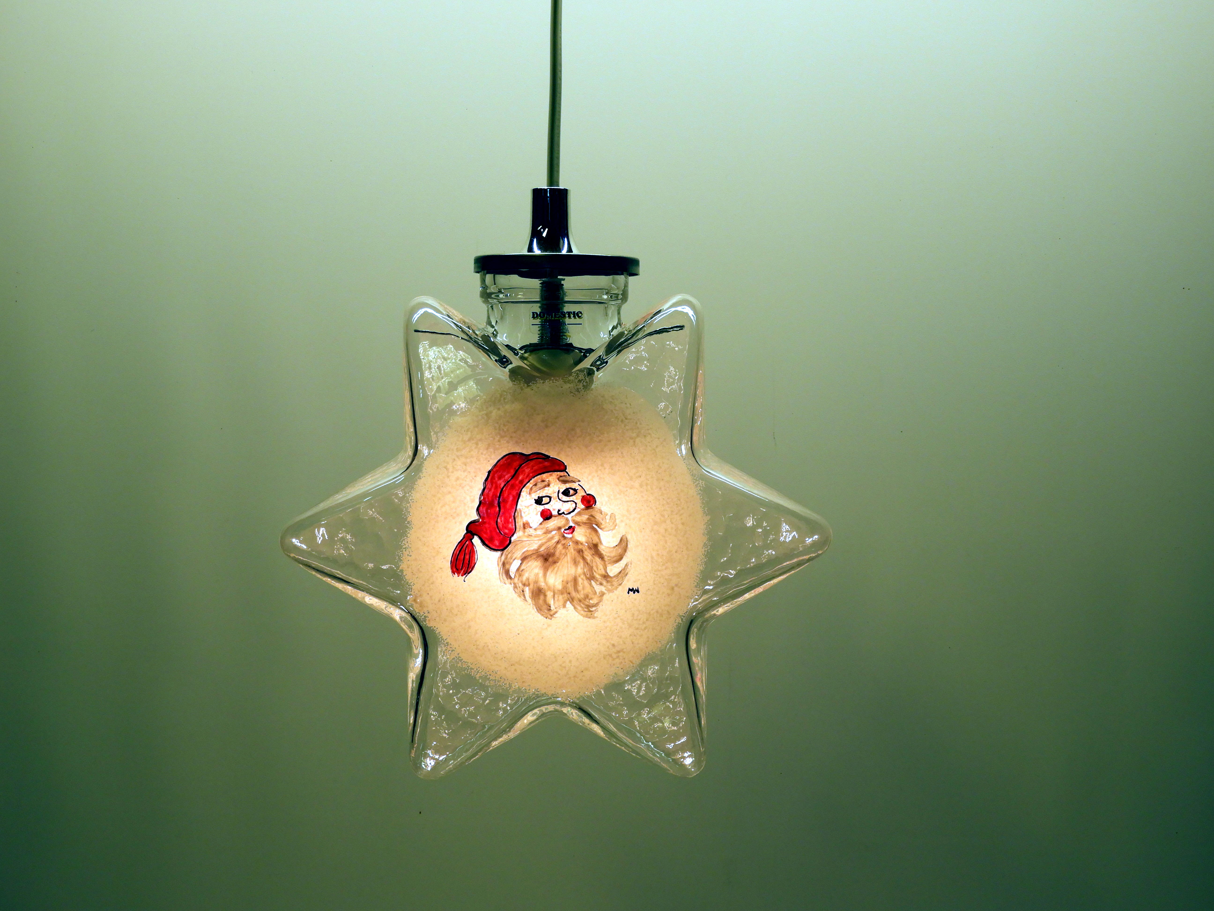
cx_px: 607
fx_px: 2104
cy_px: 456
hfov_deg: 32.2
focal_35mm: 60
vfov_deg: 24.4
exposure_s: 1/50
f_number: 4.2
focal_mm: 10.7
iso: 100
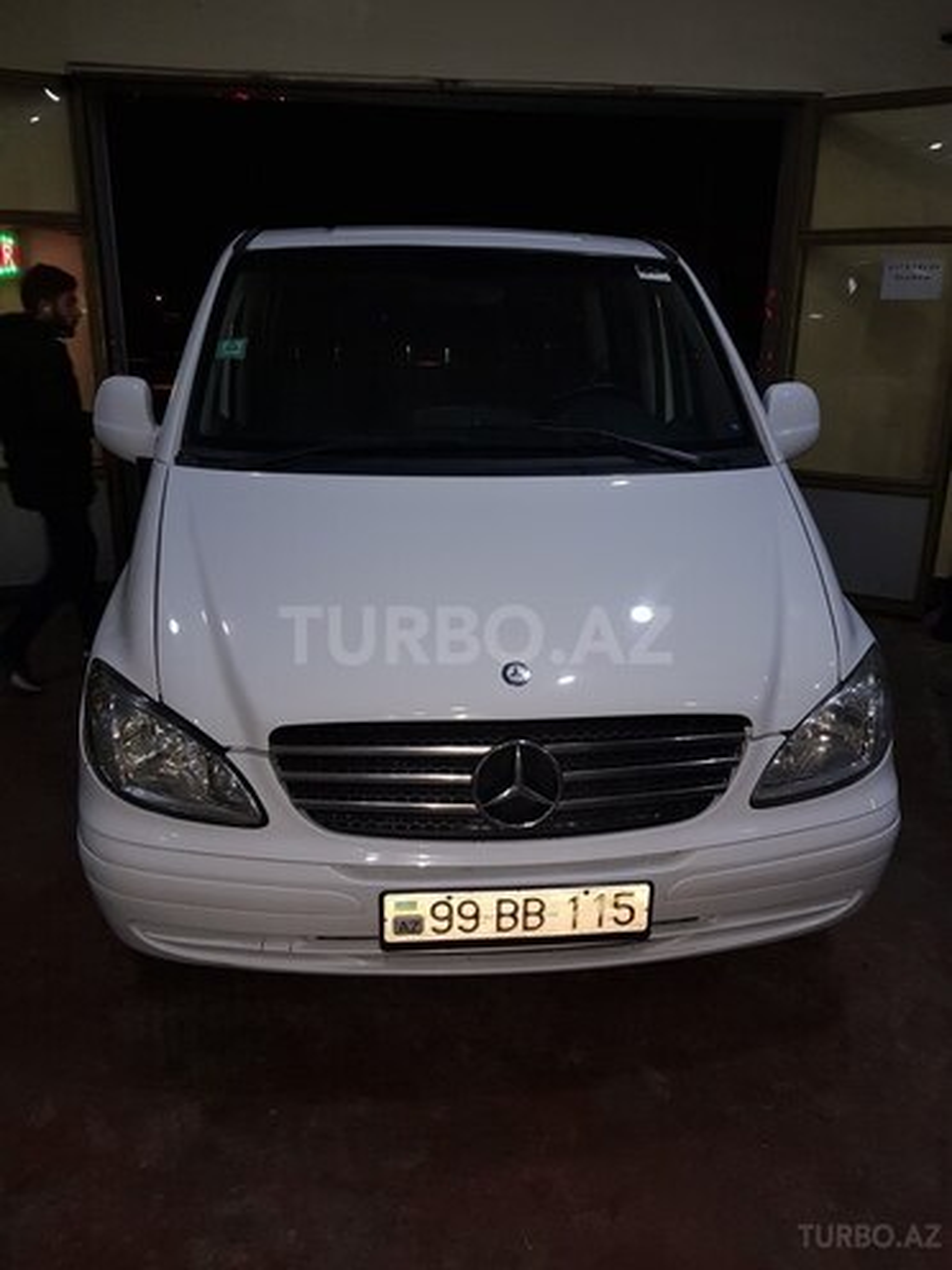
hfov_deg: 53.1
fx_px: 953
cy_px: 635
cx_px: 476
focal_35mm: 26
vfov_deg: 67.3
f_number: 1.7
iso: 100
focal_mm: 4.2
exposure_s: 1/33
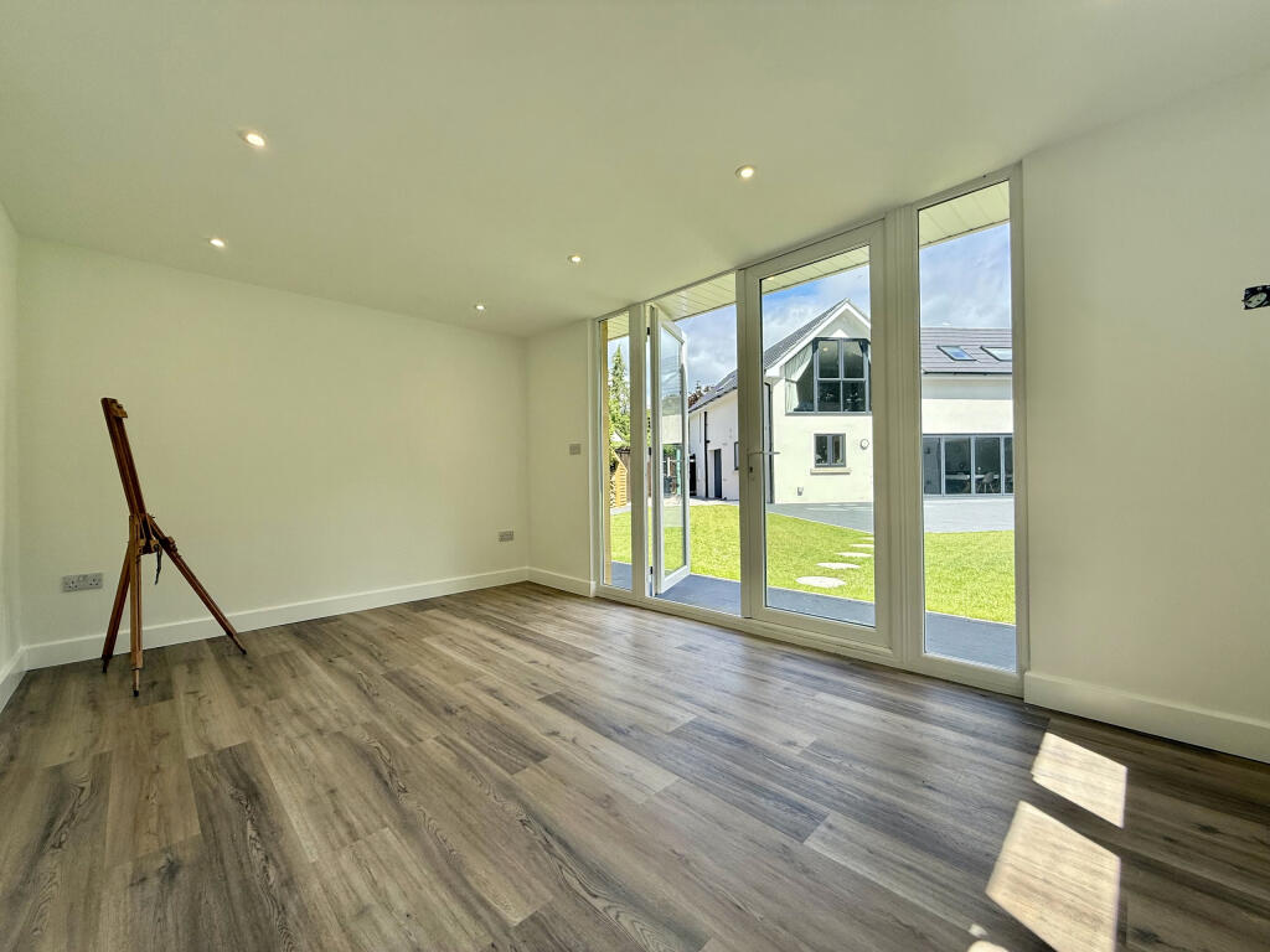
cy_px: 476
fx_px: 514
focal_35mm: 14
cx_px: 635
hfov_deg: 102.1
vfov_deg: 85.7
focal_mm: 2.22
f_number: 2.2
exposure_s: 1/1017
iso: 50
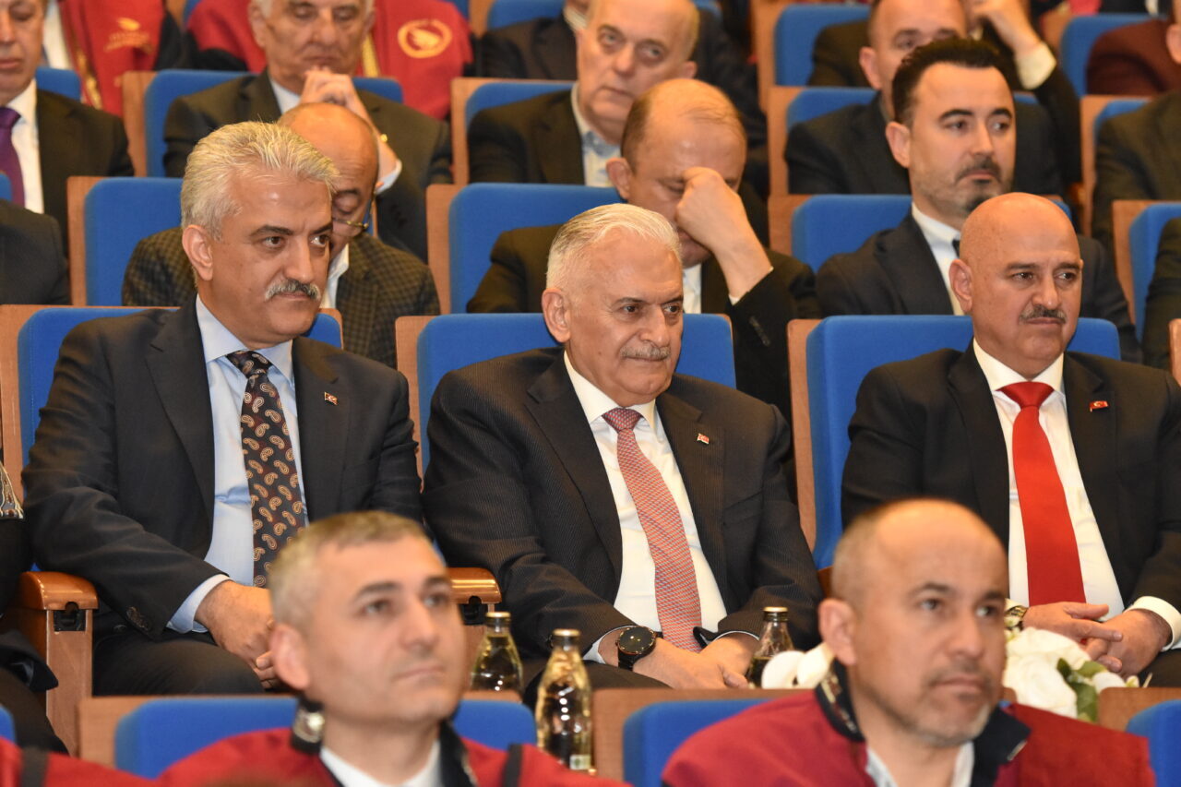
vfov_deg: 7.3
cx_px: 590
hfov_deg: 11.0
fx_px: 6150
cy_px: 394
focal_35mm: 188
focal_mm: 125
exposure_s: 1/125
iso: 3200
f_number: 2.8
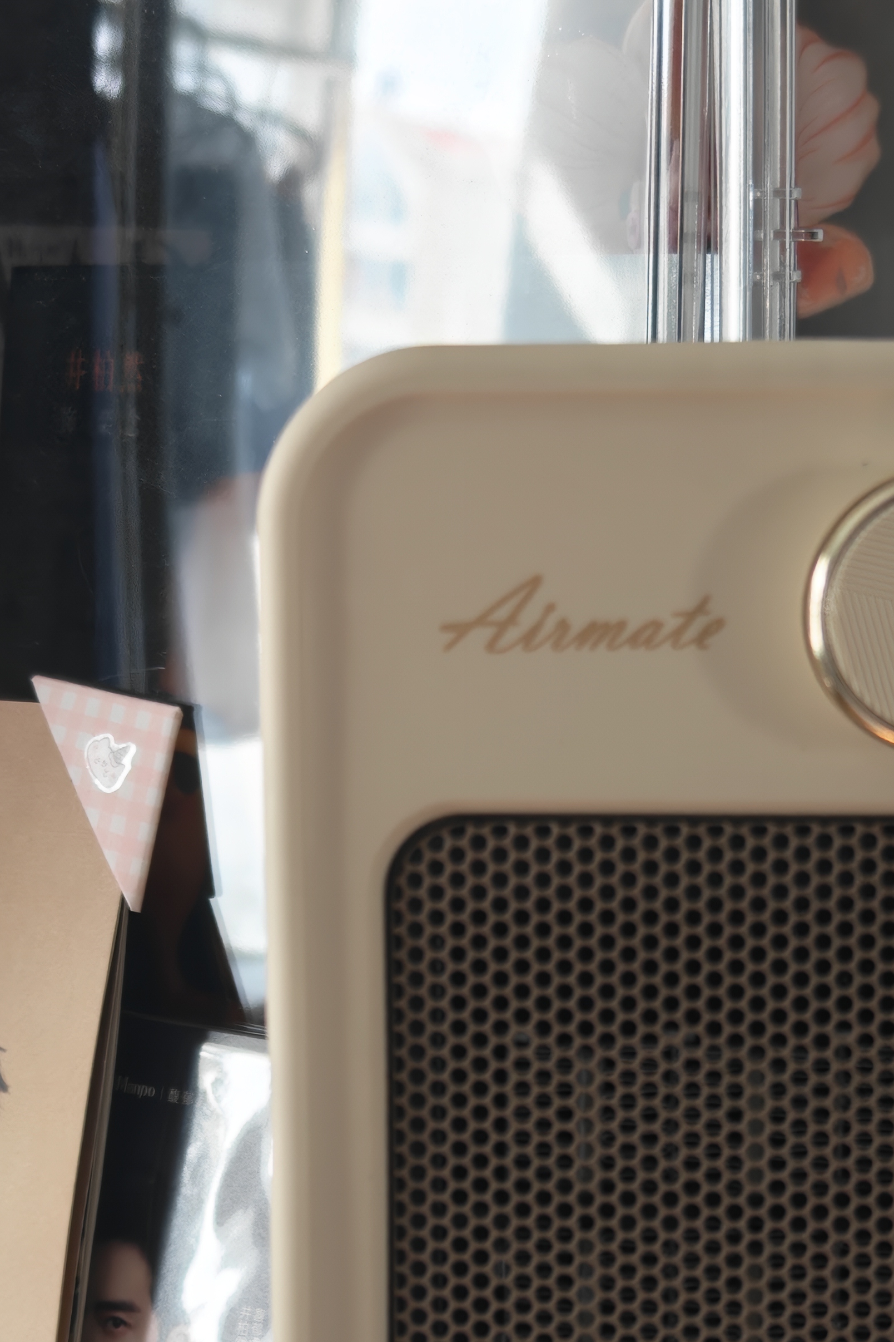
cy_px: 1138
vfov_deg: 24.0
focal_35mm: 83
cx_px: 509
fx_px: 3092
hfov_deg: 16.4
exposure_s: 1/100
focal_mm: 8.67
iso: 400
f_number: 1.8
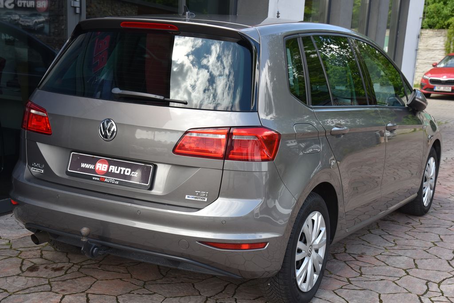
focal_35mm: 52
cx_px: 227
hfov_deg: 38.2
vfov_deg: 26.0
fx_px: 656
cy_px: 152
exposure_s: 1/250
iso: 500
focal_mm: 52
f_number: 8
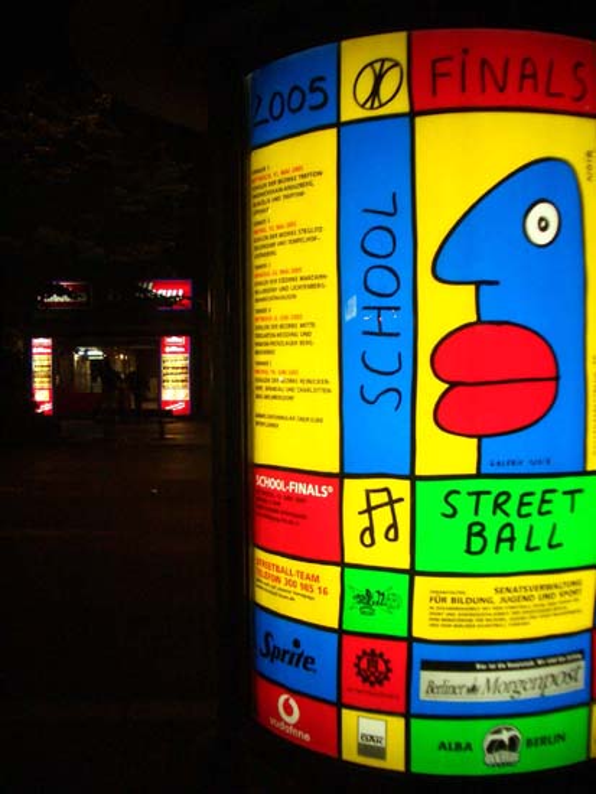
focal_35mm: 35
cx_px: 298
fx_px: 803
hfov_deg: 40.7
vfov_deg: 52.6
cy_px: 397
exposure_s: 1/50
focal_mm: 5.8
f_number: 2.6
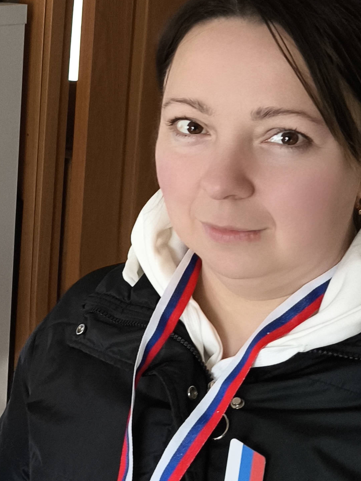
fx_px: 1112
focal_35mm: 80
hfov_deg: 17.2
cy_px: 185
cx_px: -124
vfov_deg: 24.3
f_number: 1.7
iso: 400
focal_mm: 4.71
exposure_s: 1/33.3
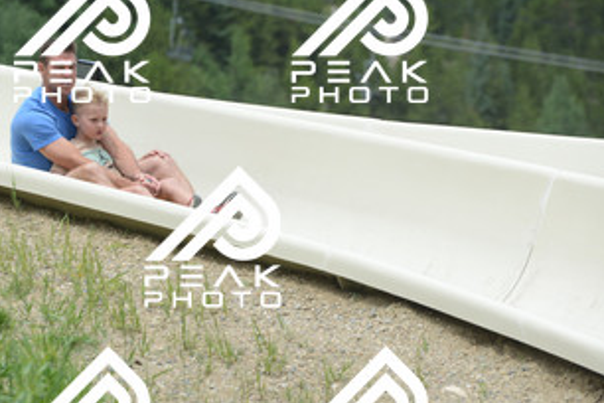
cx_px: 221
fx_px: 4278
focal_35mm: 255
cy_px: 224
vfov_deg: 5.4
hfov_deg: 8.1
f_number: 6.3
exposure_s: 1/640
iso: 250
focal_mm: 195
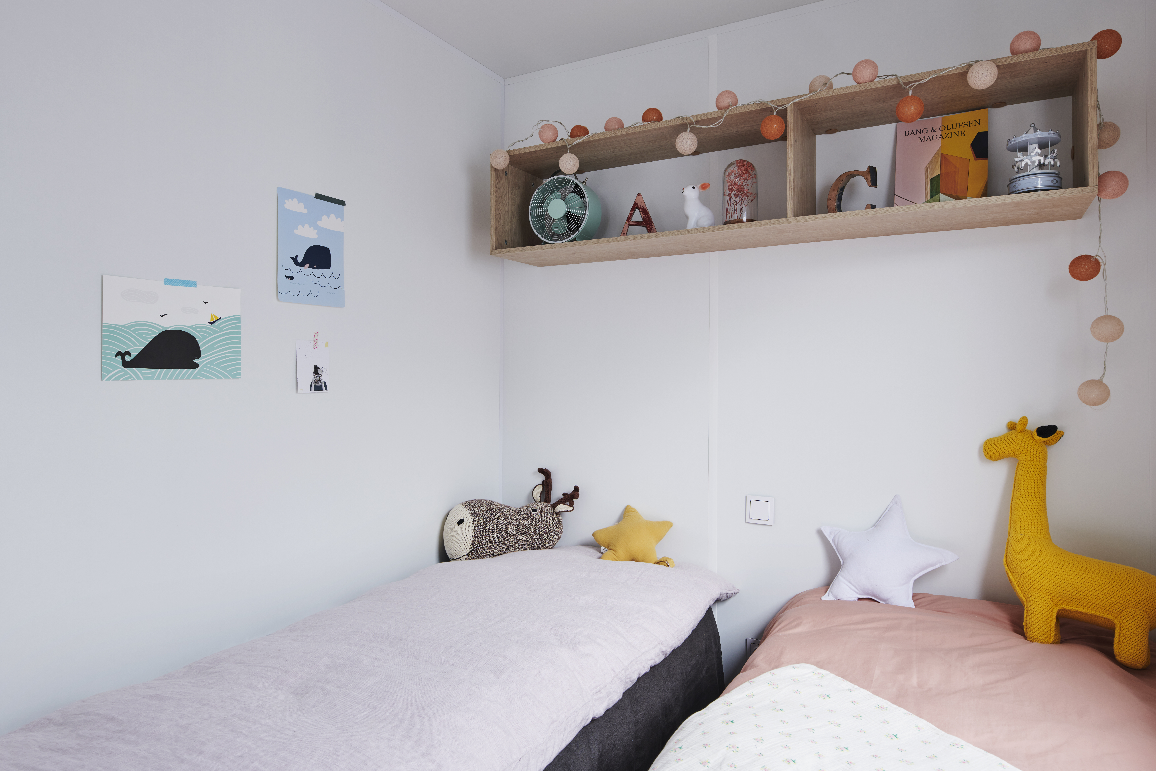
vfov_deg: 57.2
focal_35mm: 22
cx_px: 593
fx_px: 706
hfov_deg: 78.6
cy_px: 363
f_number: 10
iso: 100
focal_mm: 20
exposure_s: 1
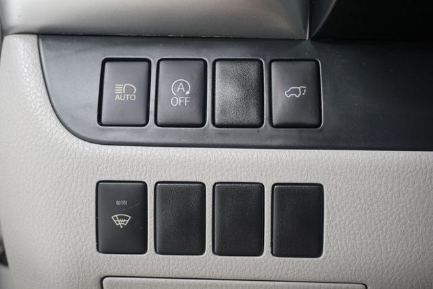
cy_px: 144
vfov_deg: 31.2
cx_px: 216
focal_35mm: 43
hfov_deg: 45.4
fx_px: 517
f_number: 4.5
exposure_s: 1/60
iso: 800
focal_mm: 29
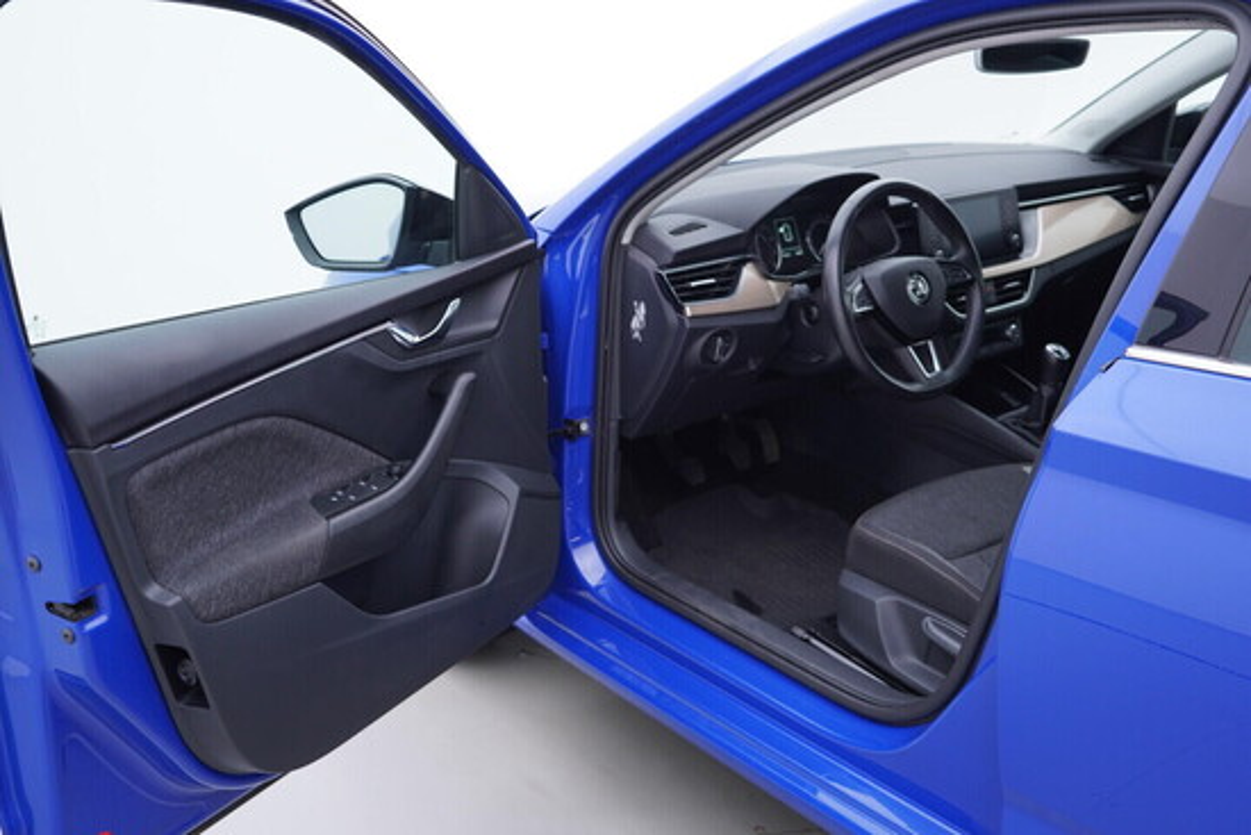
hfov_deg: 53.1
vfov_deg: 36.9
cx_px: 626
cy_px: 418
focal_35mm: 36
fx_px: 1251
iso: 125
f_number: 3.2
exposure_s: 1/40
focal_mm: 24
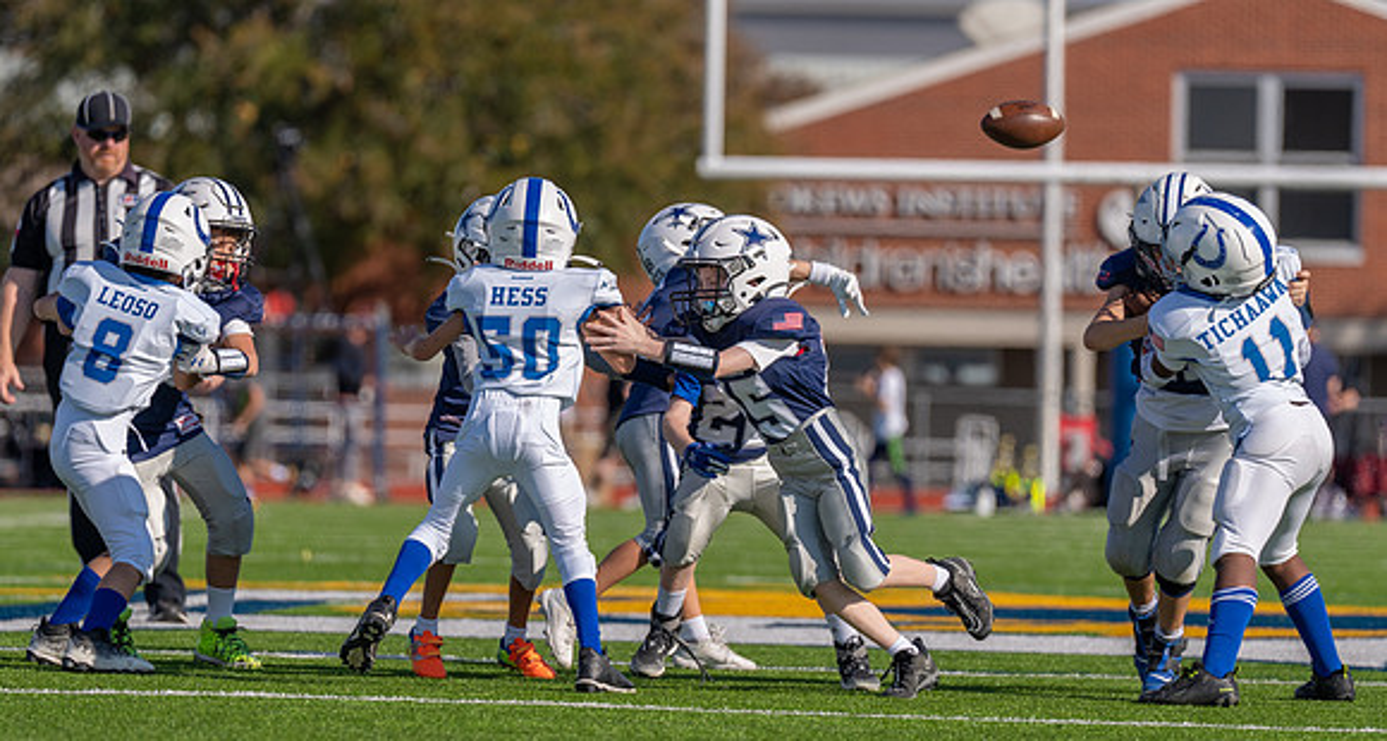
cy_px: 430
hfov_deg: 7.1
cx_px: 623
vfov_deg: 3.8
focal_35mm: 310
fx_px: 11253
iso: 160
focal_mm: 200
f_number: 3.2
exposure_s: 1/3200
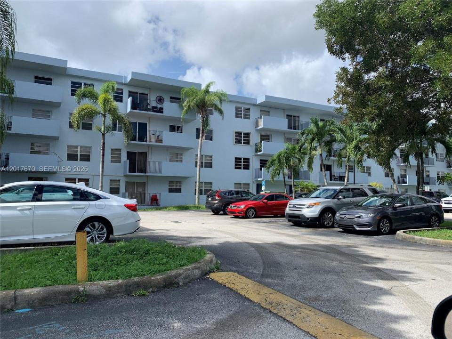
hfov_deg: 67.3
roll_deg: -0.3
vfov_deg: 53.1
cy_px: 170
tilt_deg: +3.1
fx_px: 339
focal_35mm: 26
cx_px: 226
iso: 25
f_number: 1.8
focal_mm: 4.25
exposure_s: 1/2208
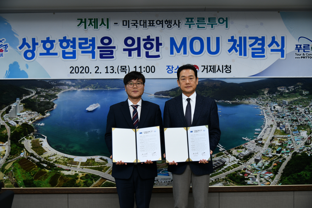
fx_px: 347
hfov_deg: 48.5
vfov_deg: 33.4
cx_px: 156
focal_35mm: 40
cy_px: 104
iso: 400
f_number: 4
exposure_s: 1/250
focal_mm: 40
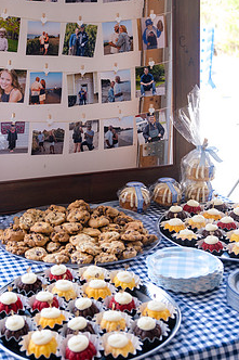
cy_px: 137
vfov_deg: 34.9
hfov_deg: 23.7
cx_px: 108
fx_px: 568
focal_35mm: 57
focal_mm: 27.7
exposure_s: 1/140
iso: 400
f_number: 3.2
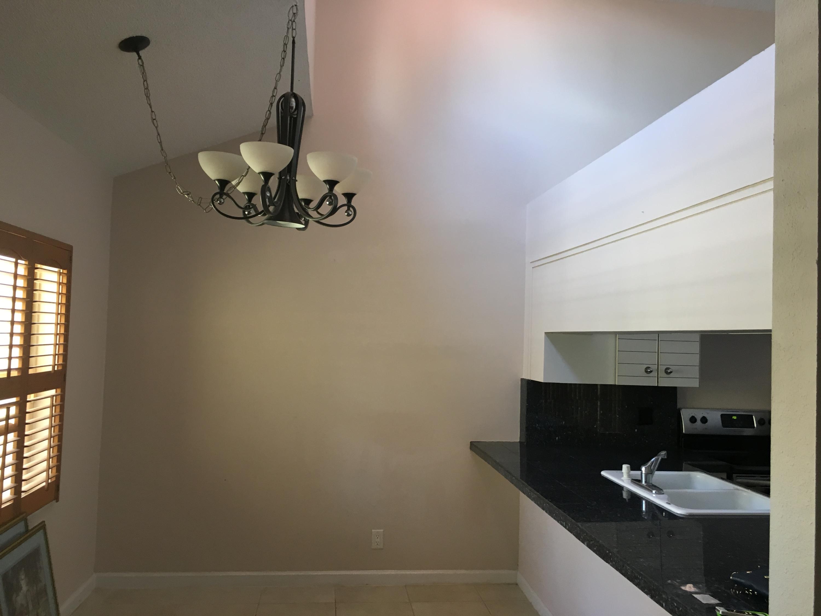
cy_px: 308
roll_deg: -2.6
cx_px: 410
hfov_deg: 61.7
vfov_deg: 48.2
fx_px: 688
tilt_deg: +5.3
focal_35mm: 29
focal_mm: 4.15
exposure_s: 1/30
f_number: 2.2
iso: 64
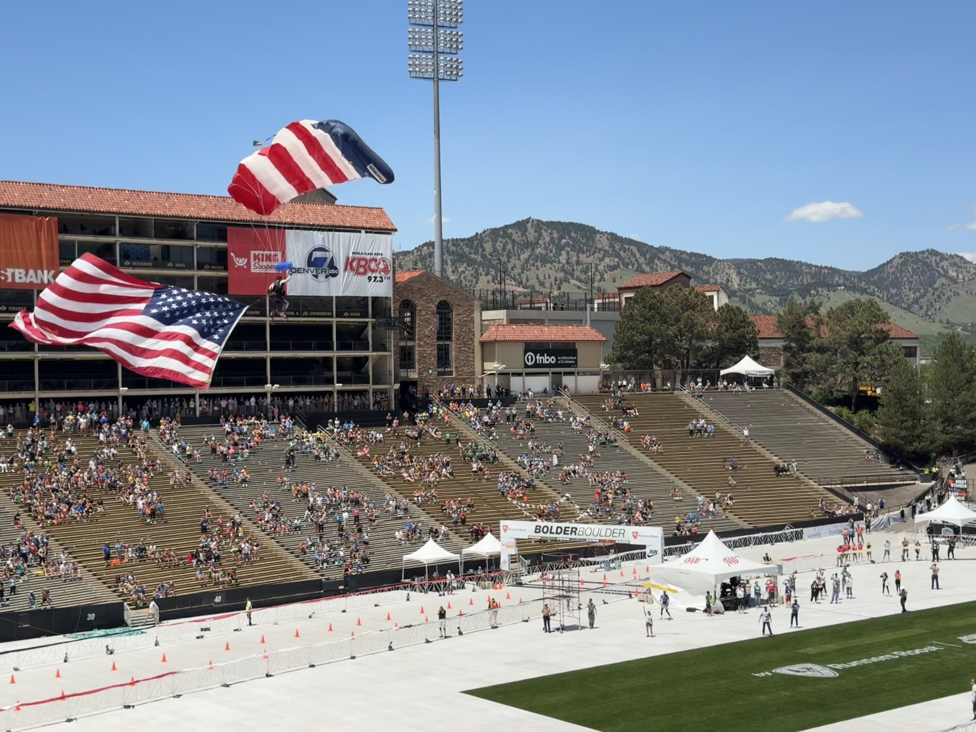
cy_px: 366
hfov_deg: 39.7
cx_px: 488
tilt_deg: -0.7
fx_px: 1353
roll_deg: +0.7
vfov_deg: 30.3
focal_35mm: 48
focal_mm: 6.76
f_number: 1.78
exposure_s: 1/6410
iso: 64
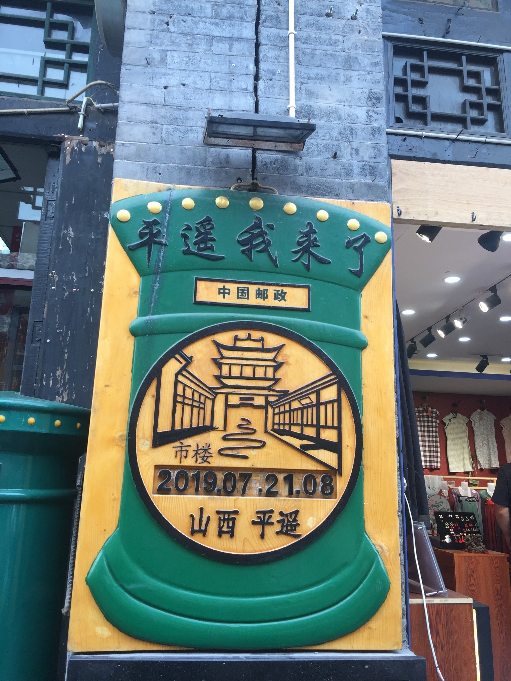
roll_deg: -1.2
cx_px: 256
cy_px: 340
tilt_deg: +14.2
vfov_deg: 61.7
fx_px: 571
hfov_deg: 48.2
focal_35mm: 29
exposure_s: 1/100
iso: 50
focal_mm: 4.15
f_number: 2.2
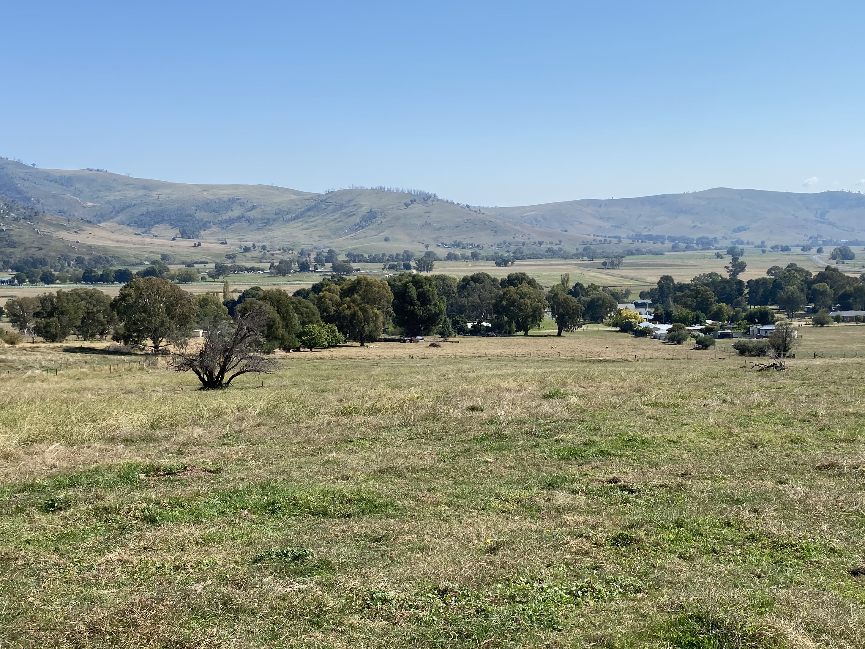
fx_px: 900
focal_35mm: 36
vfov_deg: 39.7
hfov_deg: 51.1
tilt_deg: -5.0
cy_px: 317
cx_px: 506
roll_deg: +0.7
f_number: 1.8
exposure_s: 1/3497
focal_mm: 4.25
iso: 32
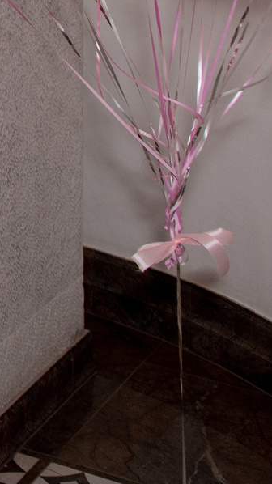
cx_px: -598
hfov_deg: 8.2
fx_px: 1553
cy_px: -288
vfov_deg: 15.9
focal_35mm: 121
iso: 640
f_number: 4
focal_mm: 24
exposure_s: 1/160
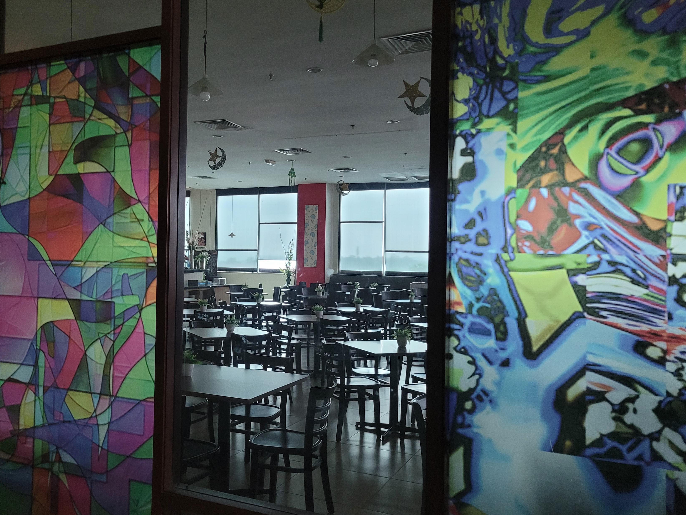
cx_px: 274
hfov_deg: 56.4
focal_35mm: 32
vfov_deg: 44.2
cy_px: 257
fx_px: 634
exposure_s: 1/40
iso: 400
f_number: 1.8
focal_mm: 5.4
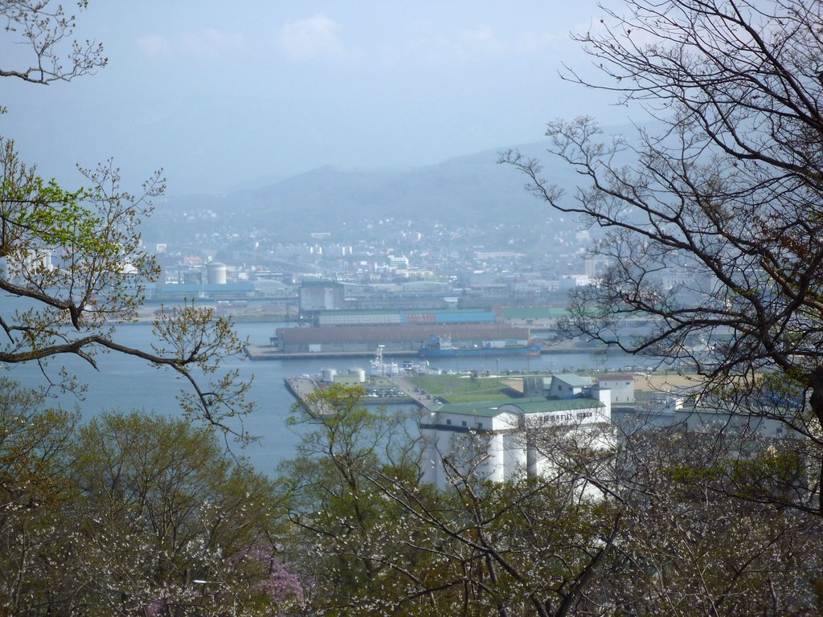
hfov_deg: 20.0
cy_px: 308
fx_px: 2330
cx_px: 412
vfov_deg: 15.1
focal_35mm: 98
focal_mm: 17.3
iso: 80
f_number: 5.6
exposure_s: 1/500
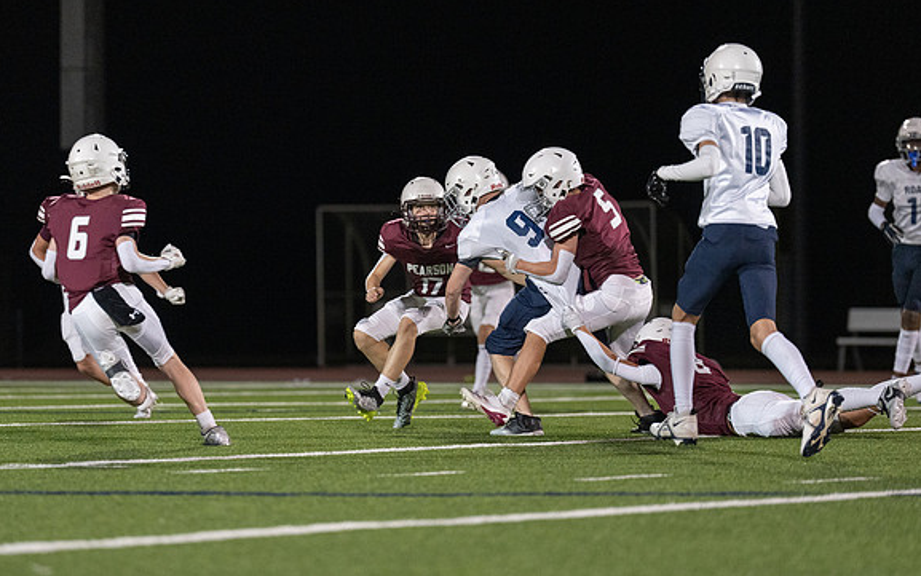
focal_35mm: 242
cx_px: 425
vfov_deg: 5.4
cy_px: 276
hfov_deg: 8.7
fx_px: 6076
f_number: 2.8
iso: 3200
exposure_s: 1/1000
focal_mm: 200
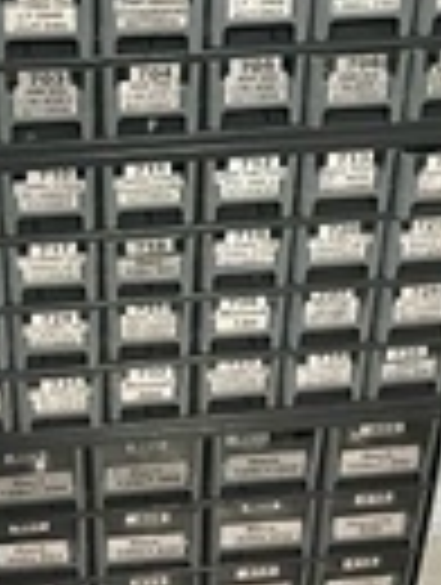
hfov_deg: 16.6
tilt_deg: -37.8
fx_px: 1507
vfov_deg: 20.7
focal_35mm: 89
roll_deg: -1.1
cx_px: 176
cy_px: -94
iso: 200
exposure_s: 1/30
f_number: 2.2
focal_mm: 4.15
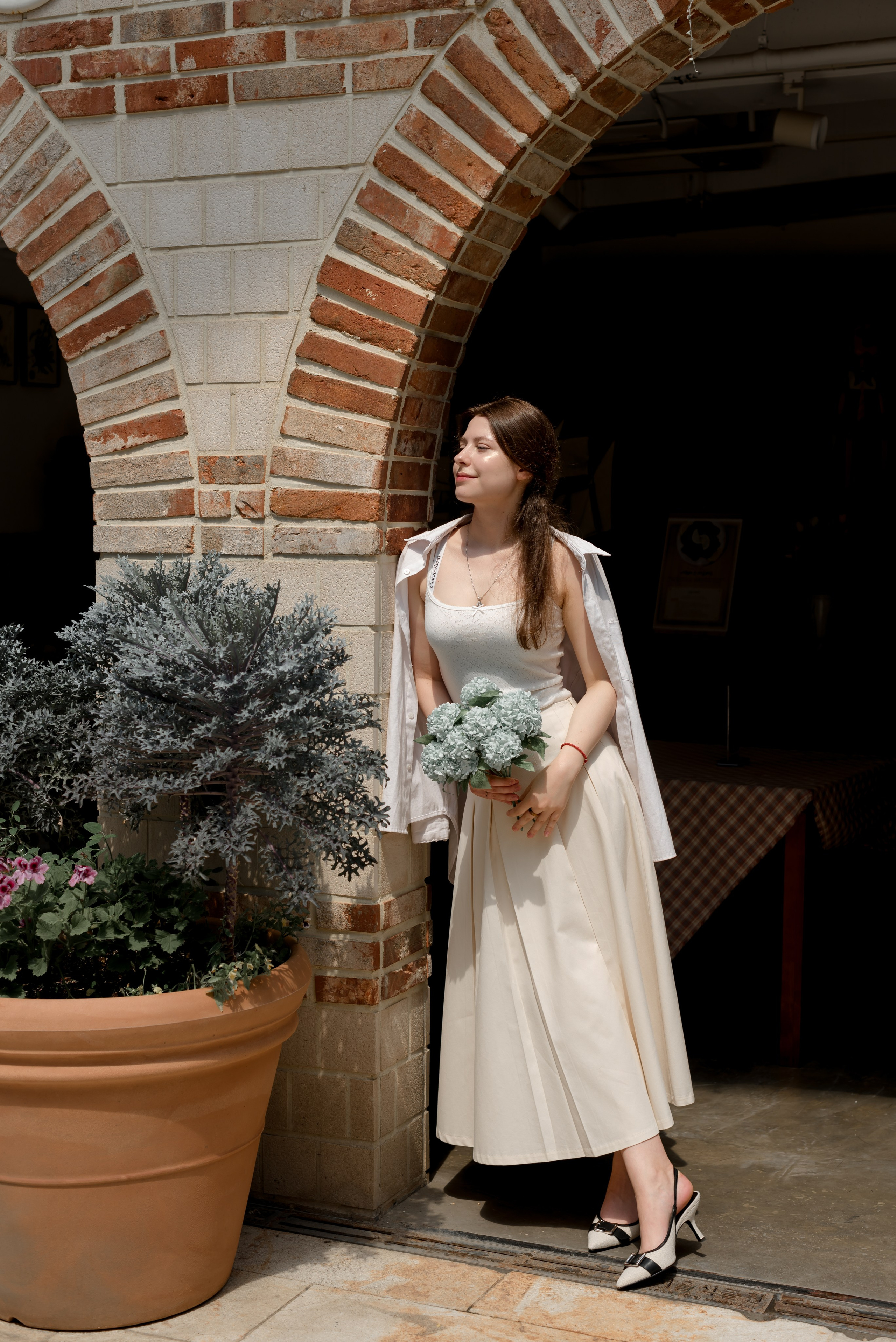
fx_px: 1865
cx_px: 448
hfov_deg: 27.0
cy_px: 671
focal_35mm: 50
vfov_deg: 39.6
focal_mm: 50
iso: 100
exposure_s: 1/500
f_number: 5
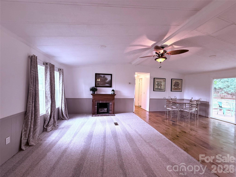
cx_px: 118
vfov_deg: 85.7
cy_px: 88
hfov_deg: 102.1
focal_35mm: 14
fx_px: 95
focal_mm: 2.22
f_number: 2.2
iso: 320
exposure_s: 1/120
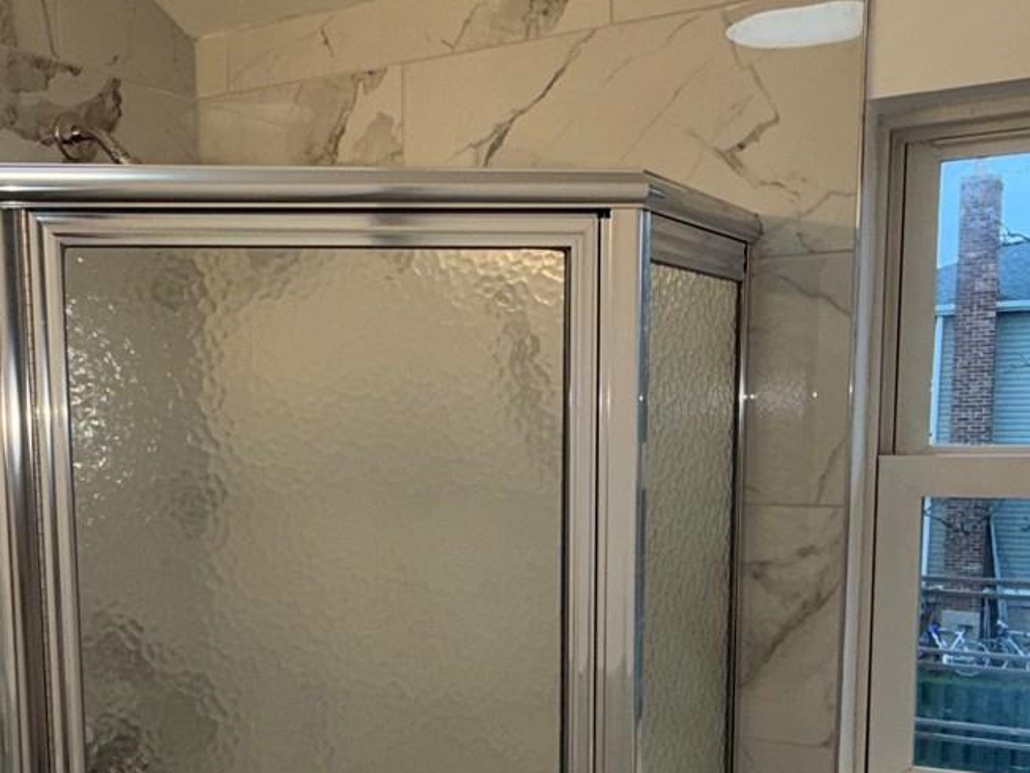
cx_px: 300
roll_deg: +1.3
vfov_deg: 32.2
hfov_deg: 42.1
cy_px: 582
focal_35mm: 44
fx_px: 1309
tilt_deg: -7.5
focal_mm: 2.22
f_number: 2.2
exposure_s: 1/122
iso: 25
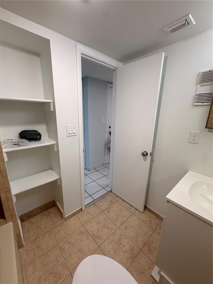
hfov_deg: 85.7
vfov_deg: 102.1
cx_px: 106
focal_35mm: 14
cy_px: 142
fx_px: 115
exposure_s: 1/120
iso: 125
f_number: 2.2
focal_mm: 2.22
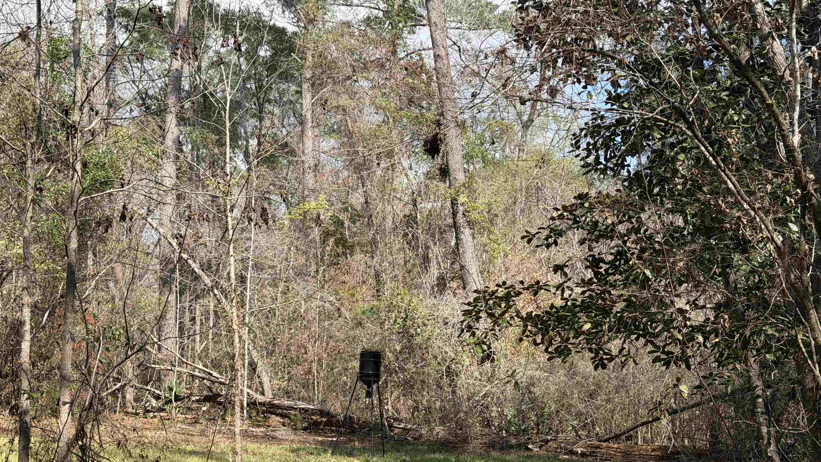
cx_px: 412
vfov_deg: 22.6
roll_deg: +0.4
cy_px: 282
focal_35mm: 53
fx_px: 1154
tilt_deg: +6.7
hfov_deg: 39.2
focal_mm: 6.76
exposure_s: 1/2033
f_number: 1.78
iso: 64
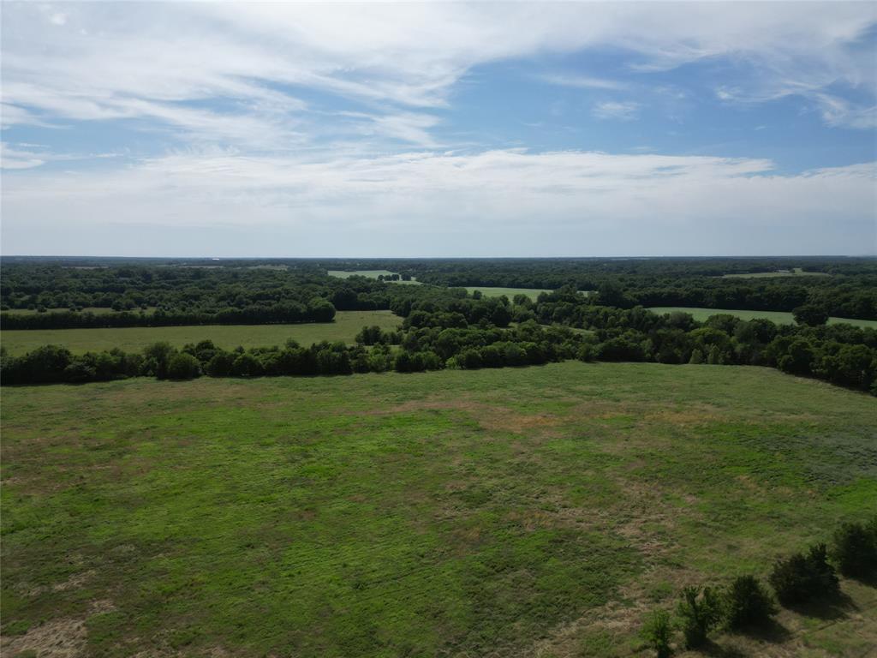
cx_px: 438
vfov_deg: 56.8
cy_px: 329
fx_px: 608
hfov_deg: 71.6
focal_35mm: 24
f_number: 1.7
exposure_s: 1/6400
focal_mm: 6.72
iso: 120
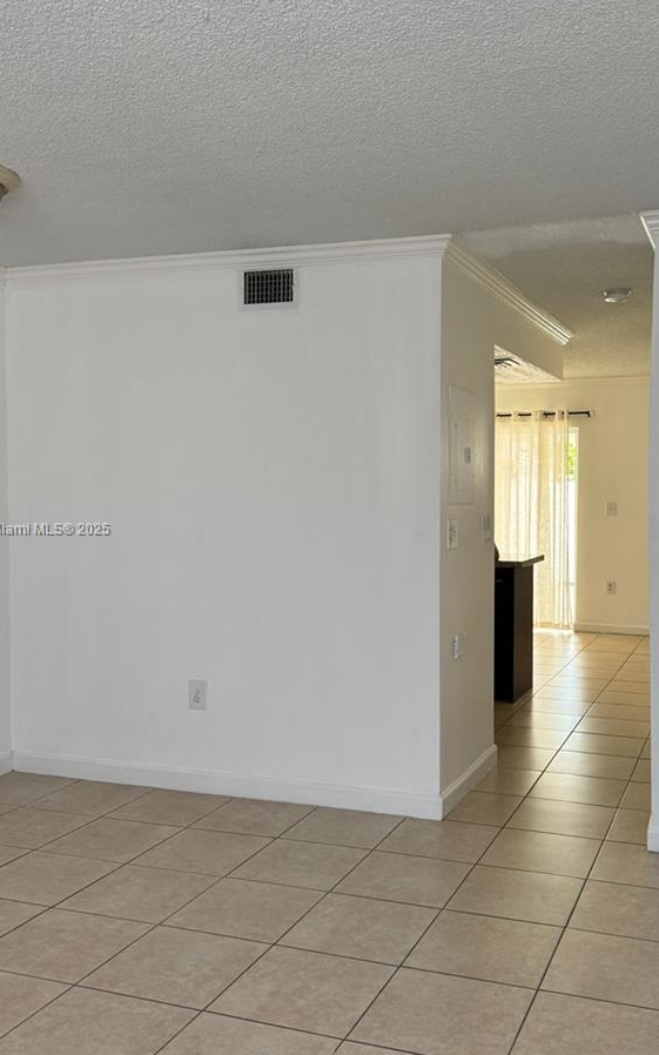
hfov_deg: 37.0
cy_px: 530
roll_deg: -0.1
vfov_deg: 56.7
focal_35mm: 34
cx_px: 423
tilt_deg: -3.1
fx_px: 977
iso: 160
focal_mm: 6.76
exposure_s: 1/121
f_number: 1.78
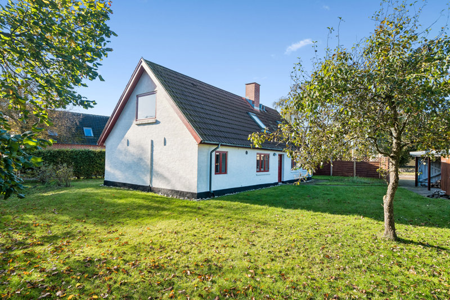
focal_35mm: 19
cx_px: 225
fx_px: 237
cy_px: 150
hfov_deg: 86.9
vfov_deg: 64.5
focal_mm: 19
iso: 800
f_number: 7.1
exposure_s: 1/500
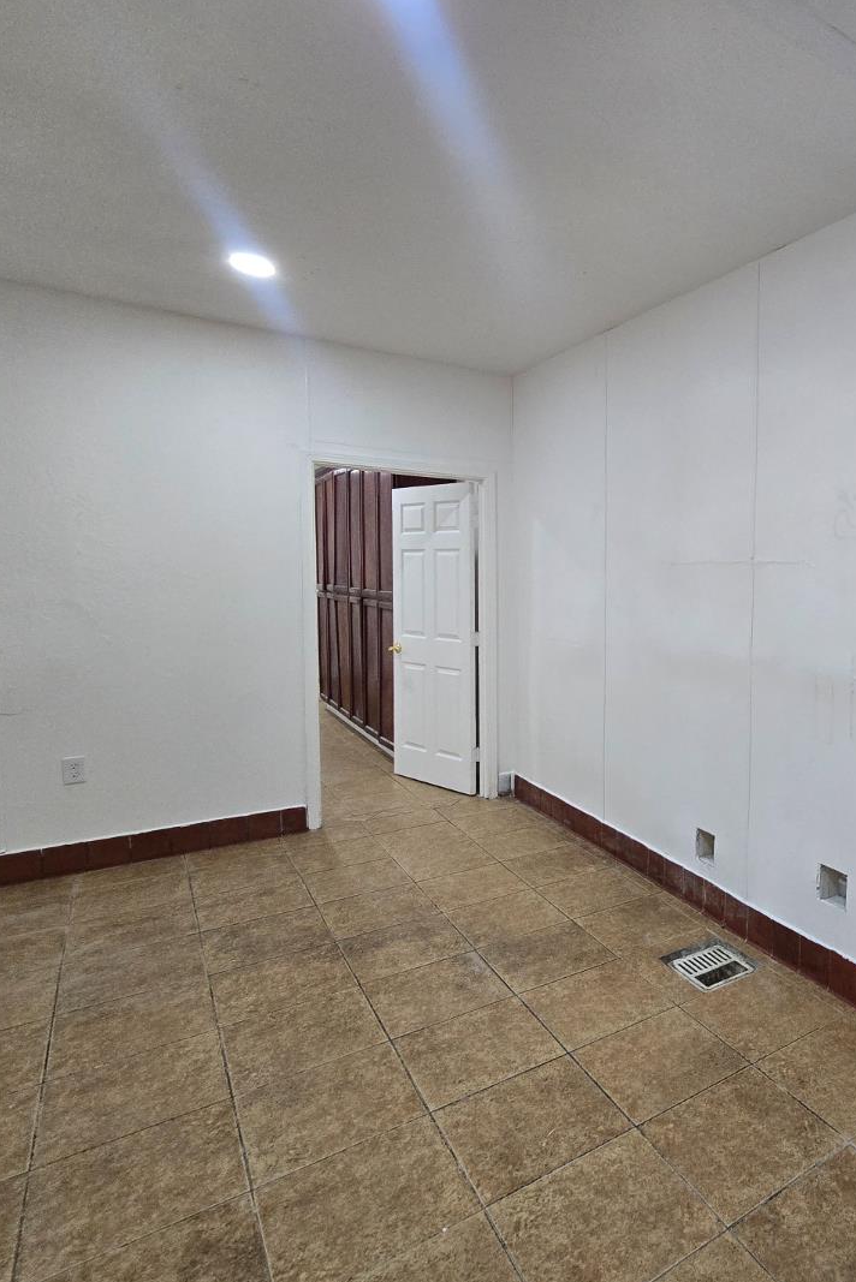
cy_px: 630
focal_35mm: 19
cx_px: 774
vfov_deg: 86.9
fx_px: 677
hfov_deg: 55.7
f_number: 2.2
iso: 250
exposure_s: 1/60
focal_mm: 2.2
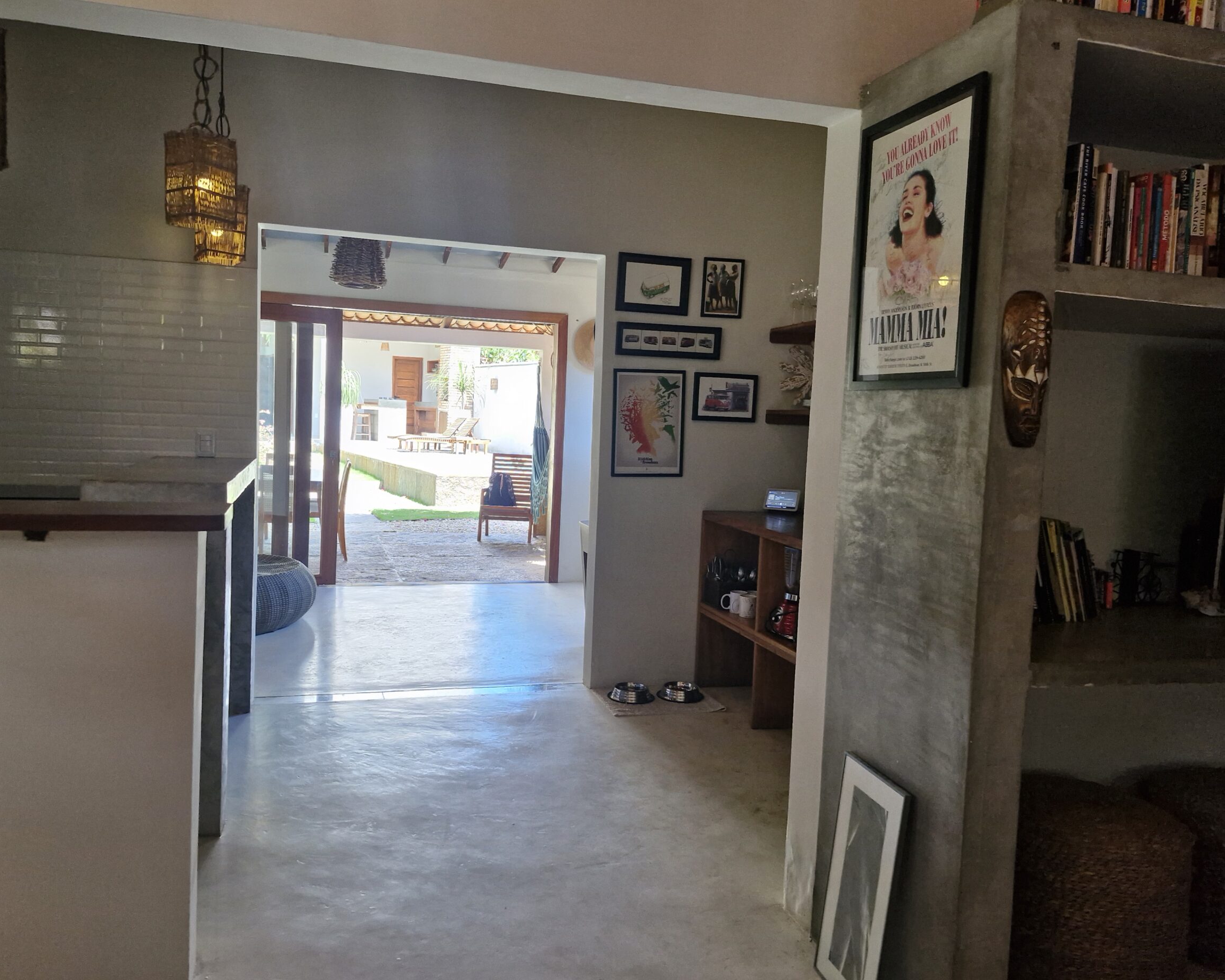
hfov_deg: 67.9
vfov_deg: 56.8
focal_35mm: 25
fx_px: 906
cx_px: 543
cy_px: 477
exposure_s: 1/180
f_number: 1.8
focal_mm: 5.54
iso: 250
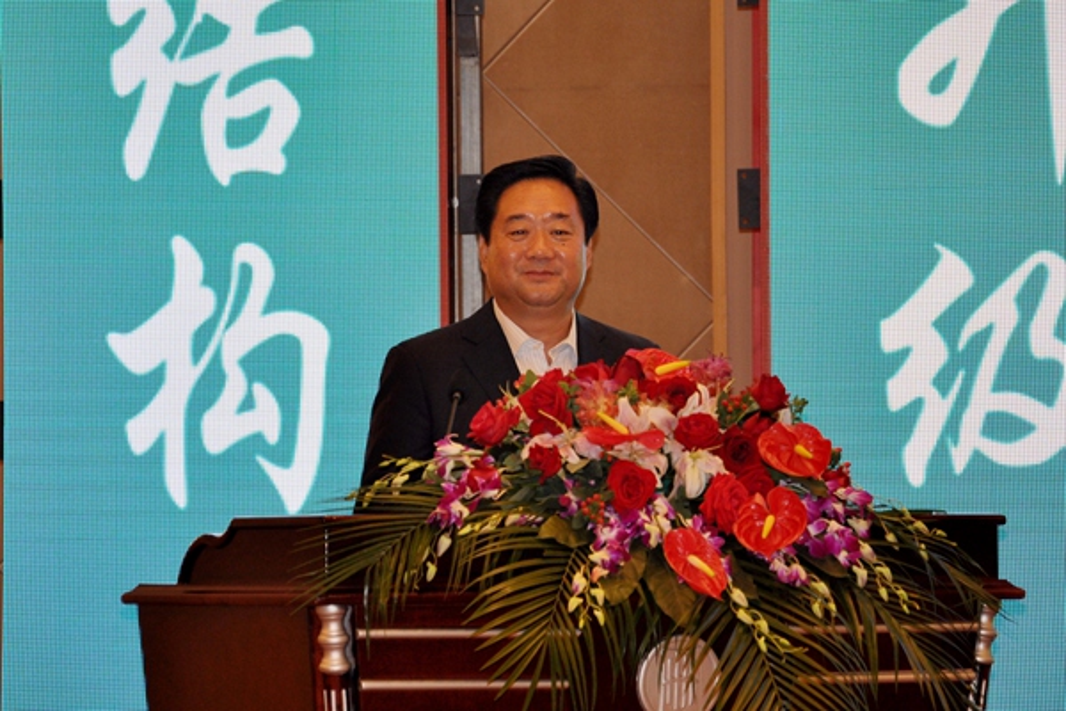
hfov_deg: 13.0
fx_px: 4663
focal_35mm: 158
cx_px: 533
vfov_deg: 8.7
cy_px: 356
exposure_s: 1/60
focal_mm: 105
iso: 320
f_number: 5.6
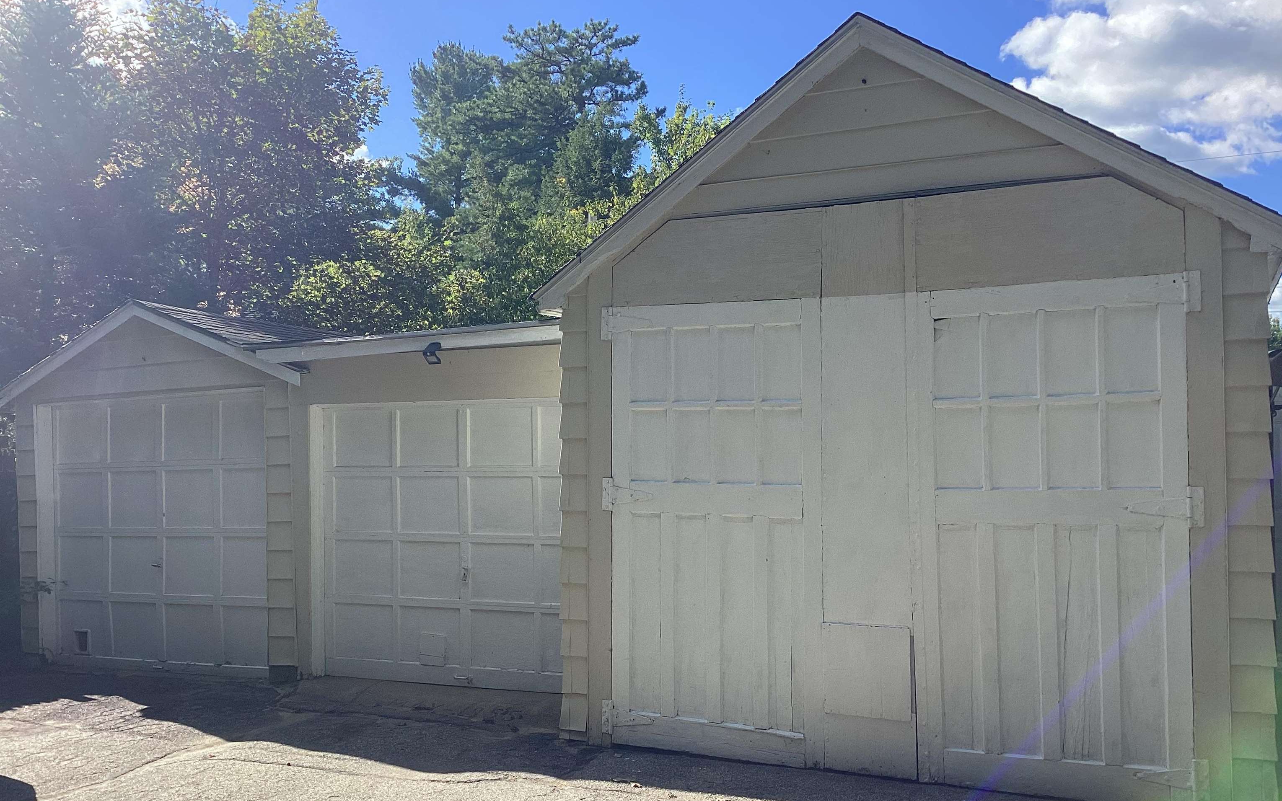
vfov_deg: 38.3
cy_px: 438
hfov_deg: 58.1
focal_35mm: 33
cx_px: 643
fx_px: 1153
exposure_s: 1/831
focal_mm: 3.3
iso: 25
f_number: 2.4
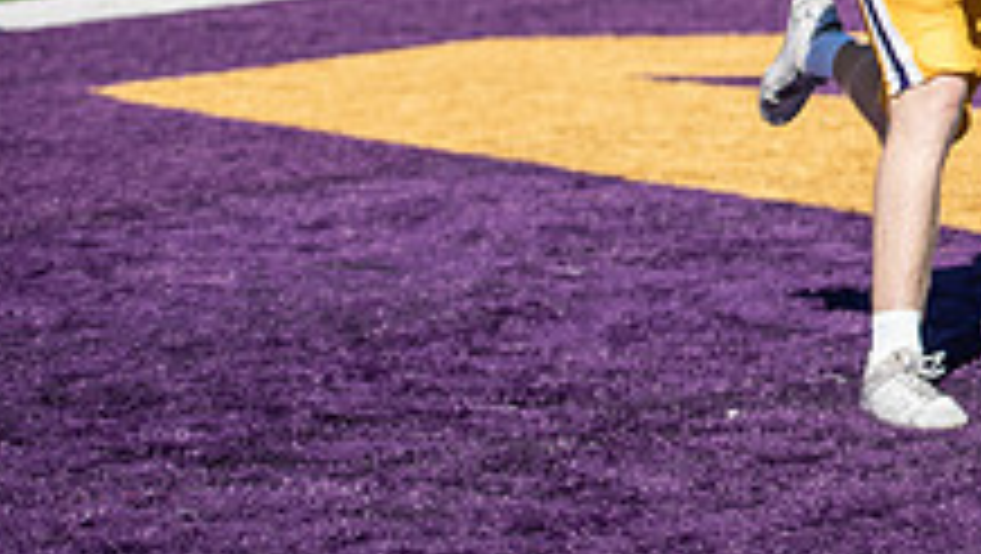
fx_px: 5649
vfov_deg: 5.6
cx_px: 1274
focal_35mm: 217
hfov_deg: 9.7
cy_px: -223
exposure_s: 1/1600
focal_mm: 78
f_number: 3.2
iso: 125
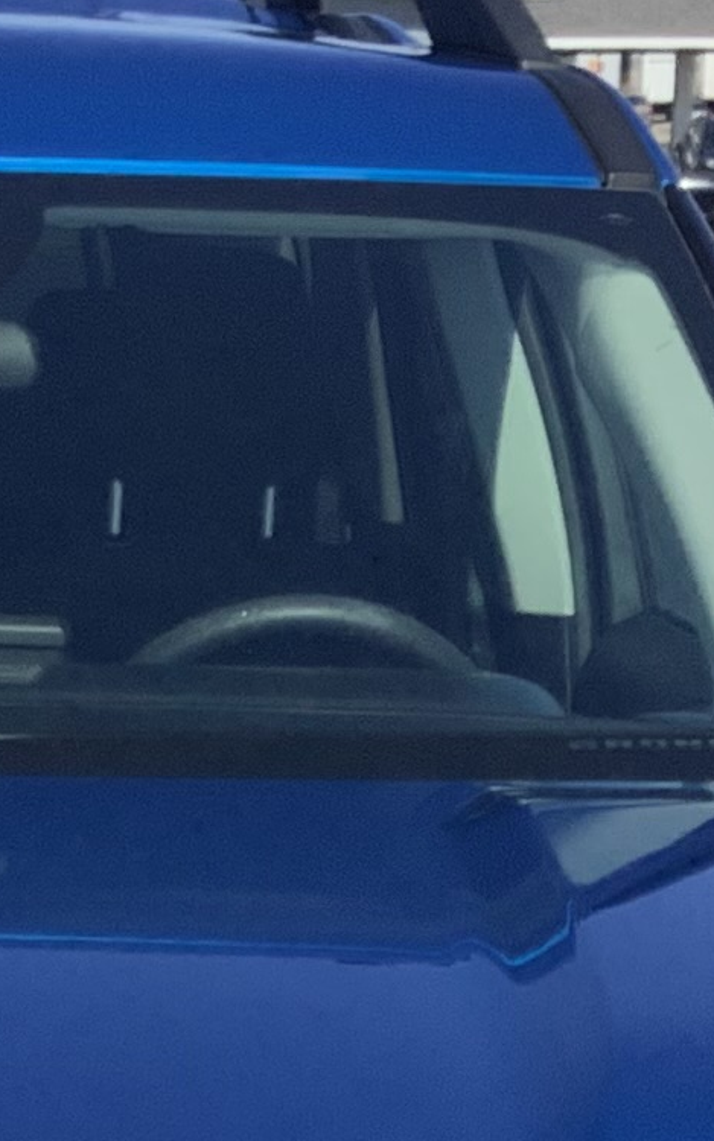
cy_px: 1348
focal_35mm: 143
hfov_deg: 9.1
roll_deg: -0.6
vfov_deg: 14.2
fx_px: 4450
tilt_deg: -16.7
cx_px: -119
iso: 25
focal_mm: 3.3
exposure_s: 1/1116
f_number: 2.4
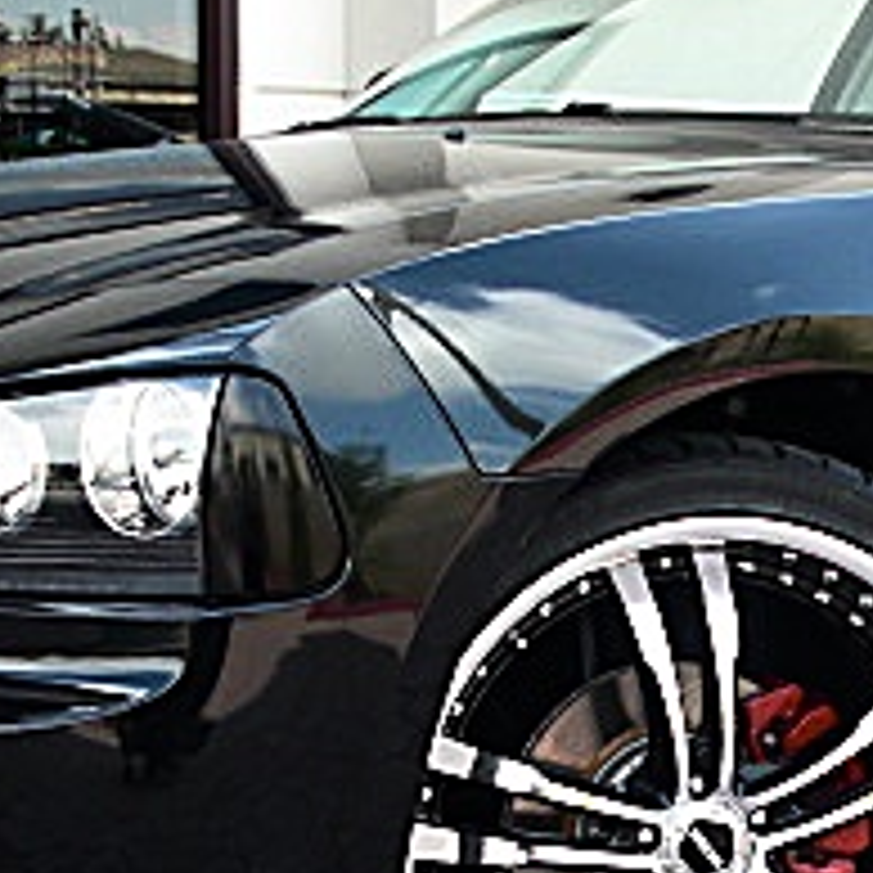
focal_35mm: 105
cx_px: 738
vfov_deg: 16.5
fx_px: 2996
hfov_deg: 16.4
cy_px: 675
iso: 50
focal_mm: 6.3
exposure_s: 1/100
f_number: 2.8
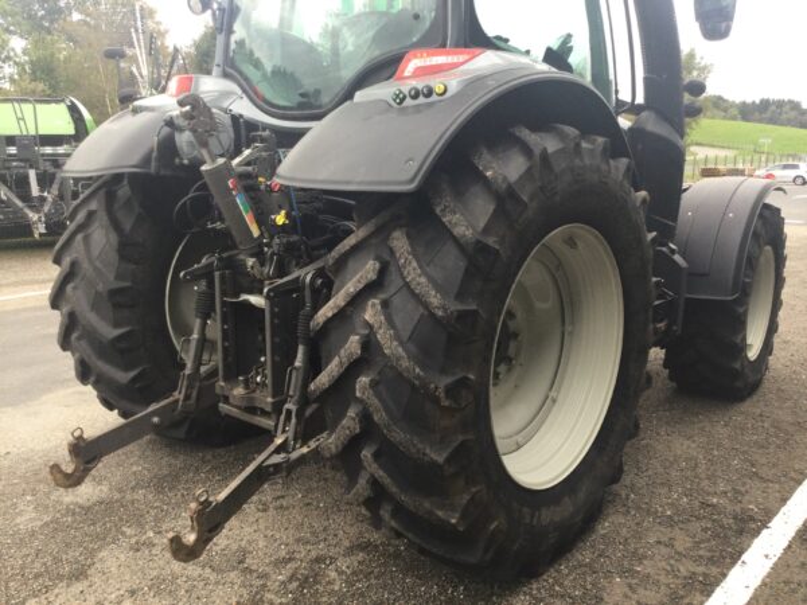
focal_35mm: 31
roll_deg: -1.7
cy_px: 302
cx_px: 404
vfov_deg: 45.4
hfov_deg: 58.4
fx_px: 723
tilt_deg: -11.6
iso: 25
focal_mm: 3.3
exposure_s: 1/33
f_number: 2.4
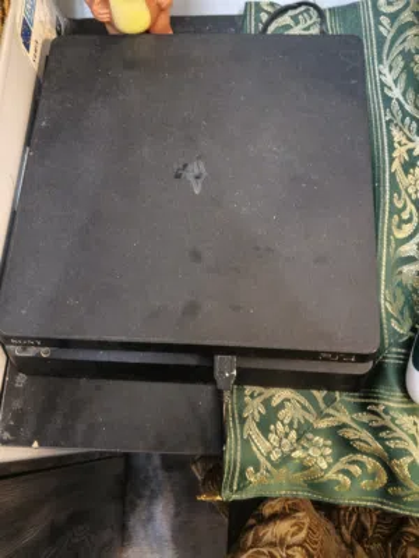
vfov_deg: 73.9
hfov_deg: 58.9
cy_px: 279
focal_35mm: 23
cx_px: 210
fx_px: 371
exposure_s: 1/20
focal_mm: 4.09
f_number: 1.6
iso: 2500
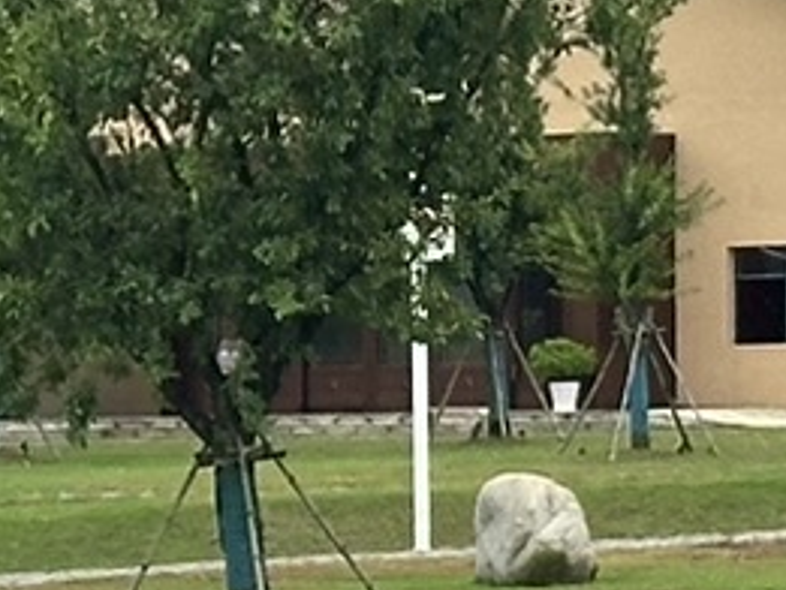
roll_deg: +0.7
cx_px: -391
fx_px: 8541
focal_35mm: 376
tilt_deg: -4.1
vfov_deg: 3.9
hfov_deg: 5.2
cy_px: 1039
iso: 64
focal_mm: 6.86
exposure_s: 1/880
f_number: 1.78
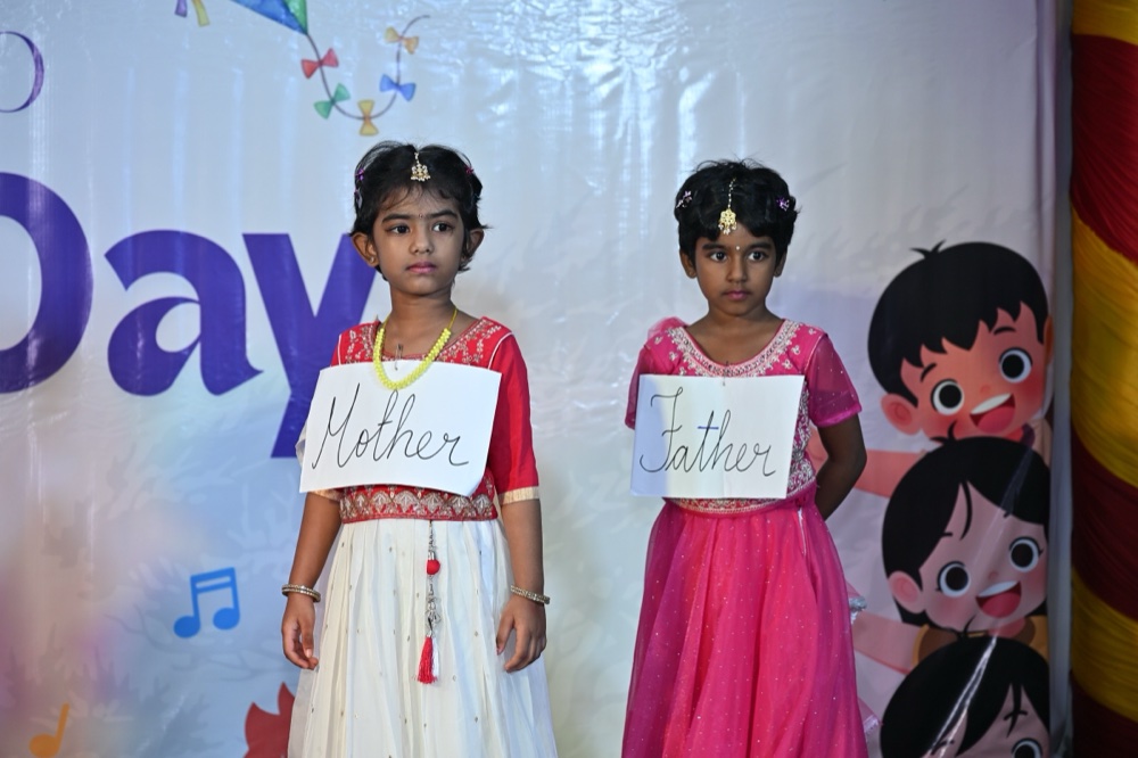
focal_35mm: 110
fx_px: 3476
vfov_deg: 12.4
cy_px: 379
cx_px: 569
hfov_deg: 18.6
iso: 250
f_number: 4
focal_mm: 110
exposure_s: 1/160
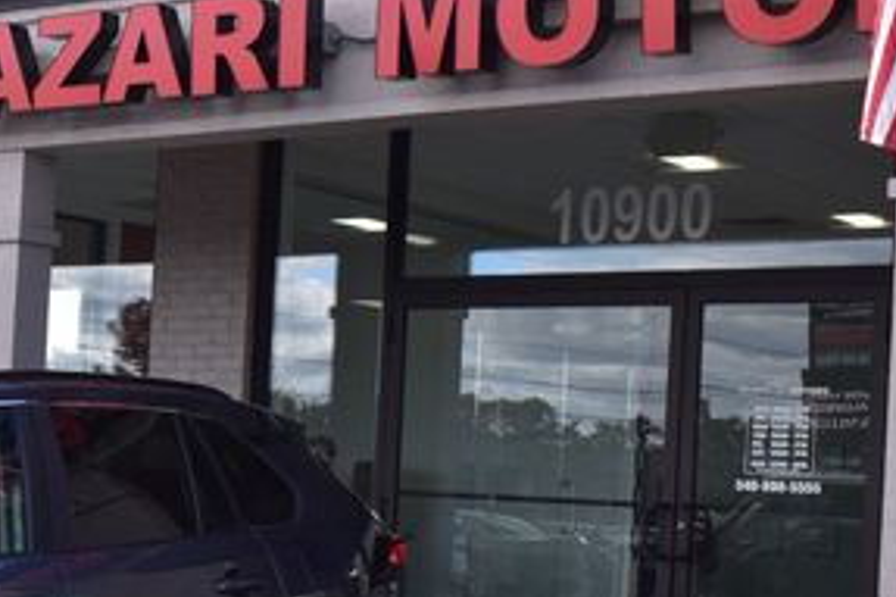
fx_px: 2164
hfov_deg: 22.4
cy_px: 484
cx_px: -25
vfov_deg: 15.6
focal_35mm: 87
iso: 400
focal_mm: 26
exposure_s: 1/250
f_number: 10
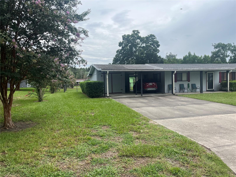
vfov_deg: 53.1
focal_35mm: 26
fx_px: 177
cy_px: 88
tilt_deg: -1.6
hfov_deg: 67.3
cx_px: 118
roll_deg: +2.0
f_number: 1.6
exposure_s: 1/2268
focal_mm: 5.1
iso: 50
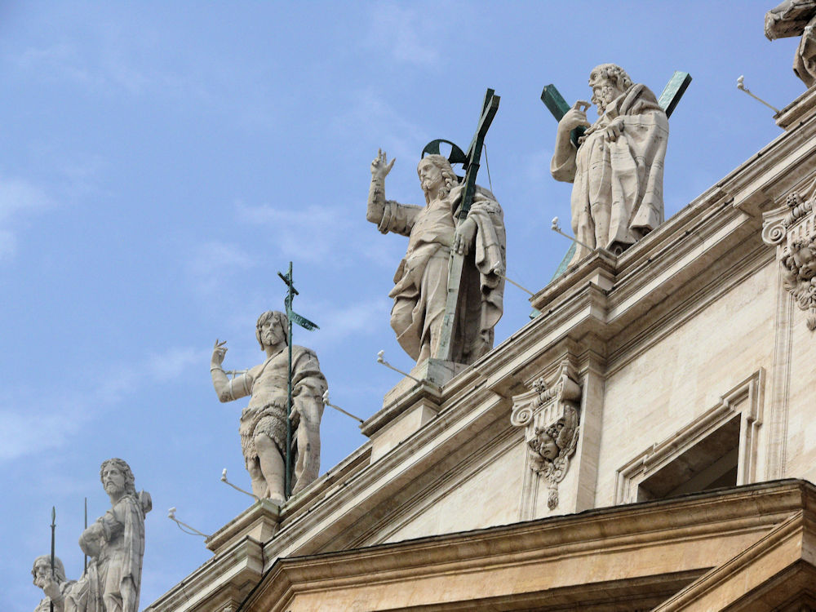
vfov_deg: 8.7
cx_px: 408
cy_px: 306
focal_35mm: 171
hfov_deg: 11.6
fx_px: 4031
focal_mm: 36.2
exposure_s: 1/500
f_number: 6.3
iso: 100
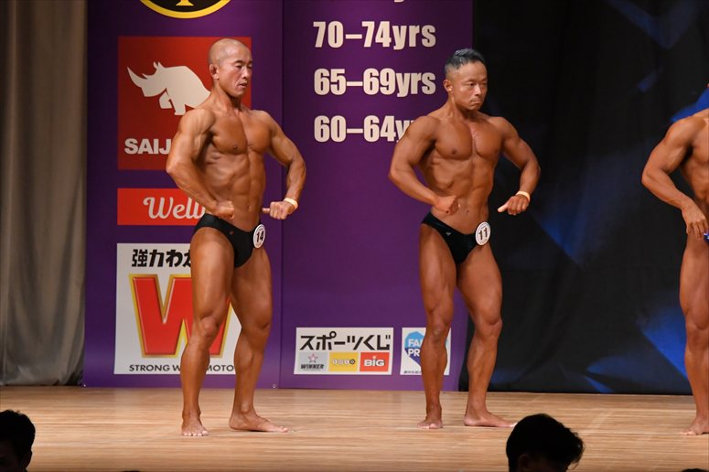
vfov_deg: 5.1
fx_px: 5315
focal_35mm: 270
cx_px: 354
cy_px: 236
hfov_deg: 7.6
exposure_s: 1/400
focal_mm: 180
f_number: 5.6
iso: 4500
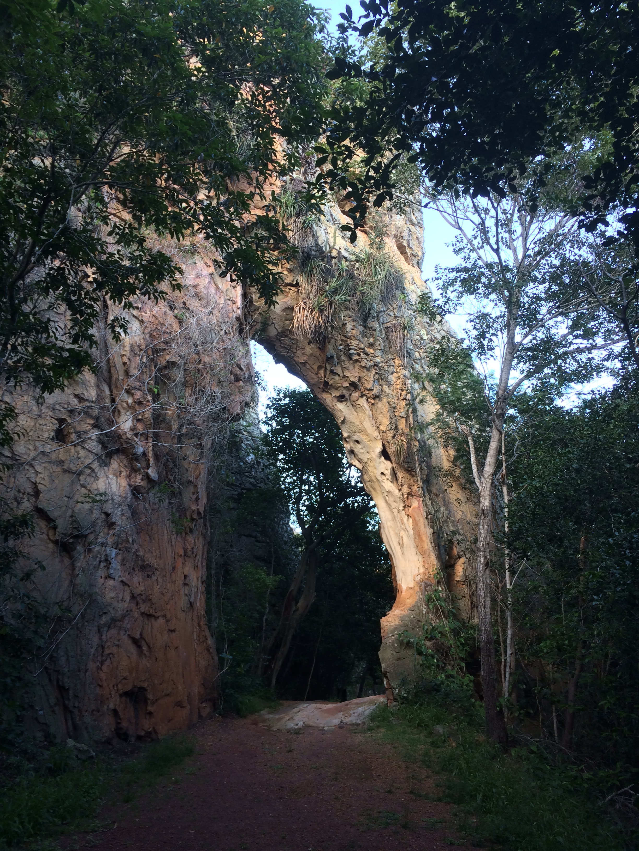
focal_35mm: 29
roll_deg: +0.0
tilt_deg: +20.6
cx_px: 320
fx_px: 714
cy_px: 426
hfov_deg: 48.2
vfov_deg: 61.7
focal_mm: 4.15
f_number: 2.2
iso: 40
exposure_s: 1/60
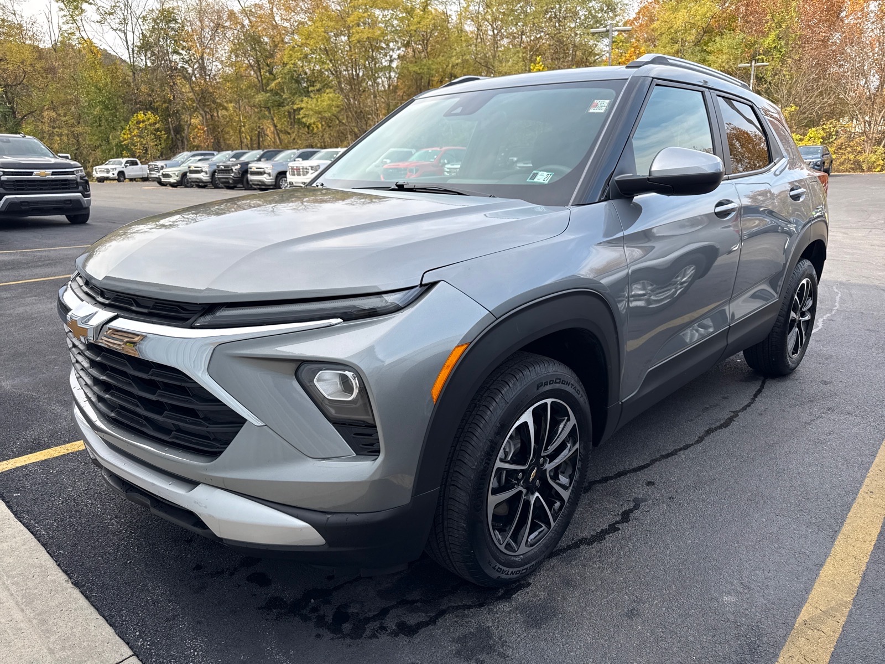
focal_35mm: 24
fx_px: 614
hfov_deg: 71.6
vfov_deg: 56.8
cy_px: 332
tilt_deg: -16.2
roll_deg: +1.6
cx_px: 442
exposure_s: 1/858
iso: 80
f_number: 1.78
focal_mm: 6.76
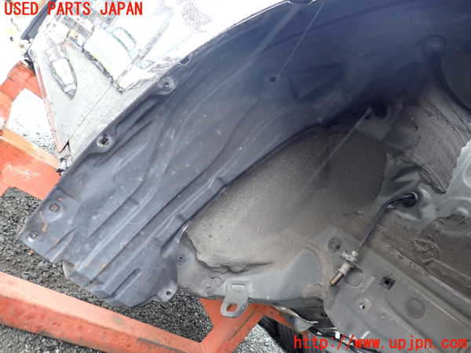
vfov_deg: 54.9
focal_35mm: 25
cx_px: 236
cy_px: 176
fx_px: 340
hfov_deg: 69.4
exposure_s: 1/30
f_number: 2
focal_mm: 4.5
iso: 200
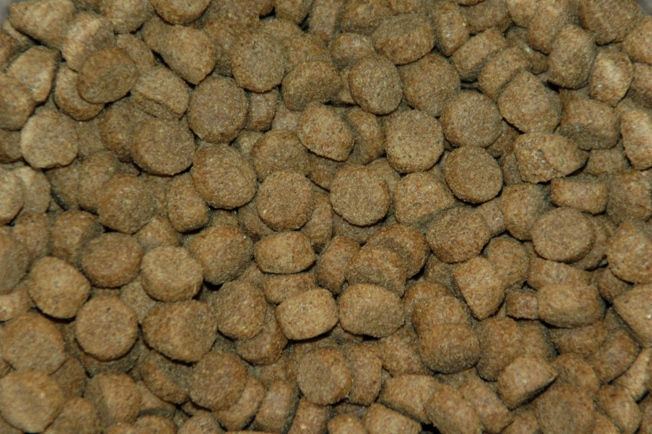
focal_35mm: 300
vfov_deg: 4.6
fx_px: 5429
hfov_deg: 6.9
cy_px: 217
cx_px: 326
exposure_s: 1/60
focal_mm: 200
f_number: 6.3
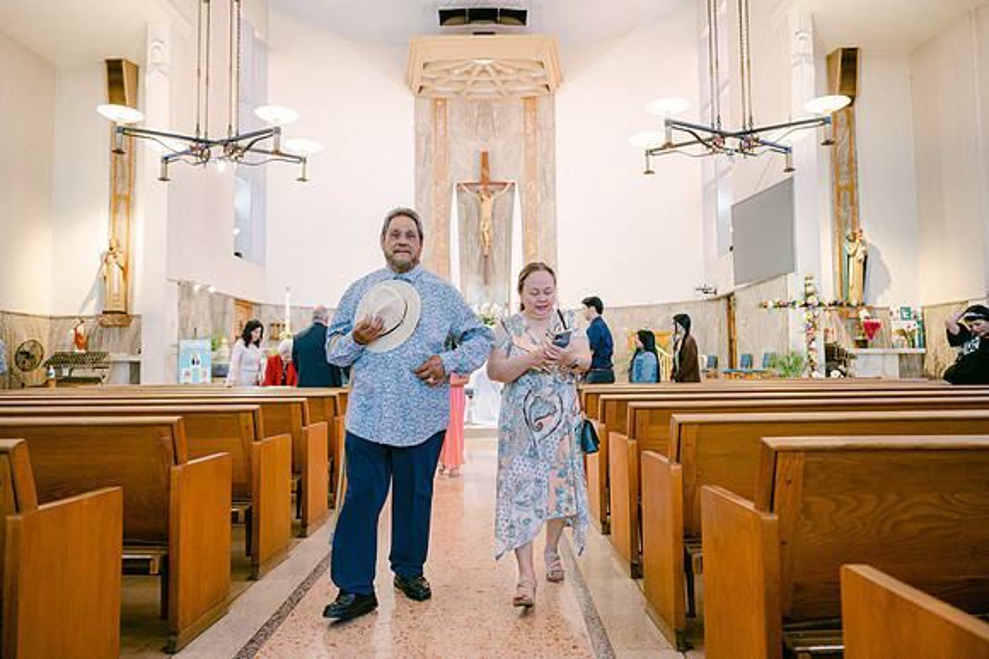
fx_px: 680
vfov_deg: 51.6
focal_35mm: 25
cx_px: 494
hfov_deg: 72.0
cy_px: 330
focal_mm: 24
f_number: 2.8
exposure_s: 1/160
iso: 1600
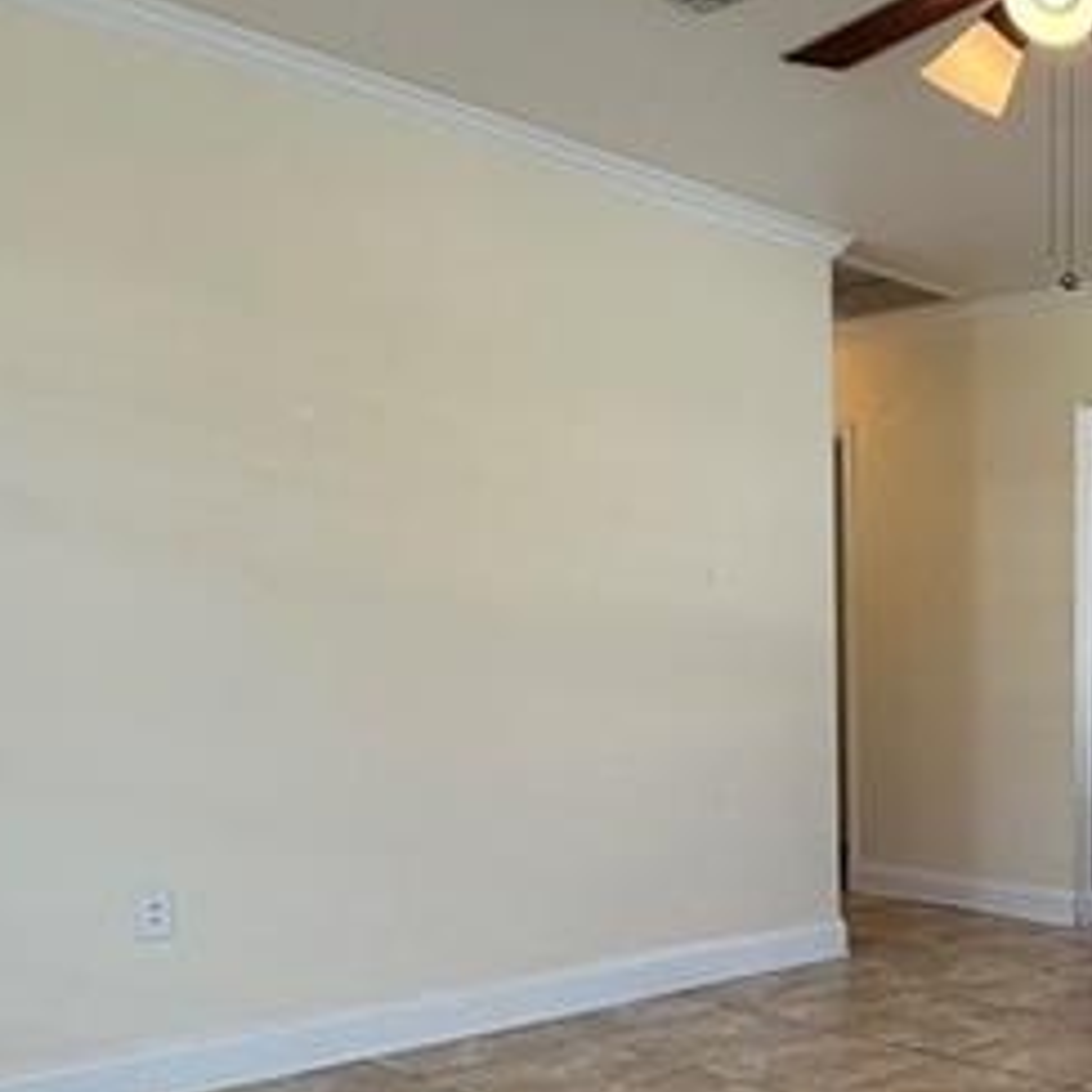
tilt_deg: -6.7
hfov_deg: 35.6
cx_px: 1244
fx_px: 1392
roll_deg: -1.2
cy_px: 819
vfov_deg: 41.6
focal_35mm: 39
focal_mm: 2.22
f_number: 2.2
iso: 200
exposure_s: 1/120
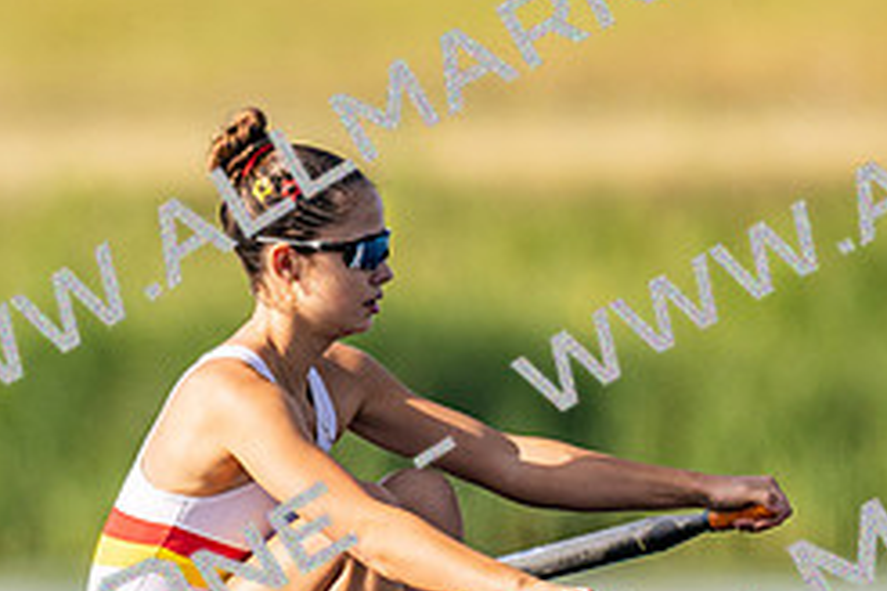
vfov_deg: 0.6
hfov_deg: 1.0
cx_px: 249
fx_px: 52181
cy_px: 472
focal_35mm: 2118
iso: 180
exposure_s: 1/2500
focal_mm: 600
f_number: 4
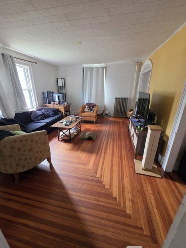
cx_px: 91
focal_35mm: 14
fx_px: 100
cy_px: 128
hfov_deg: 85.6
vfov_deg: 102.0
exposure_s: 1/60
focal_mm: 2.2
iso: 320
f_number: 1.9
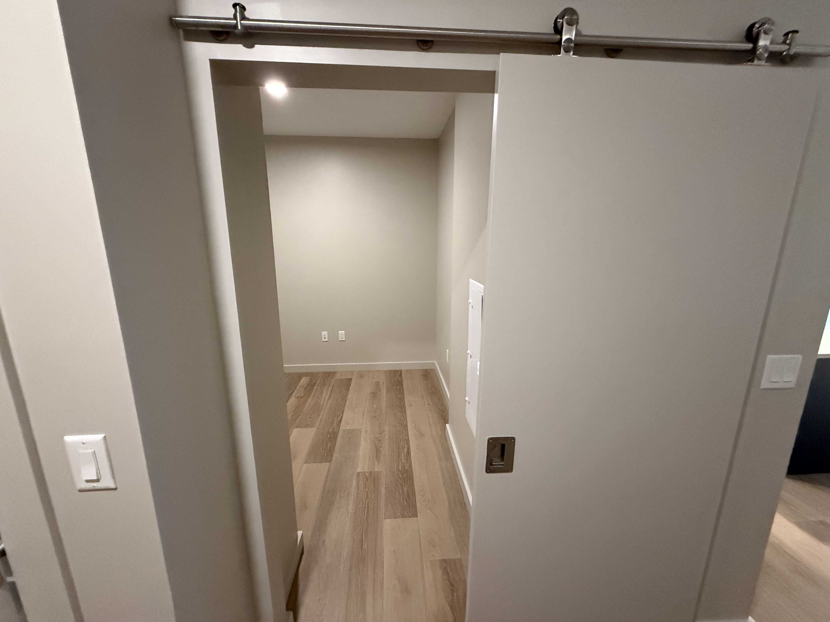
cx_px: 415
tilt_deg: -12.1
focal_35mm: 14
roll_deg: -0.3
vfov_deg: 85.7
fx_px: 336
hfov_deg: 102.1
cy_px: 311
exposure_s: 1/60
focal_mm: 2.22
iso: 800
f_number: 2.2
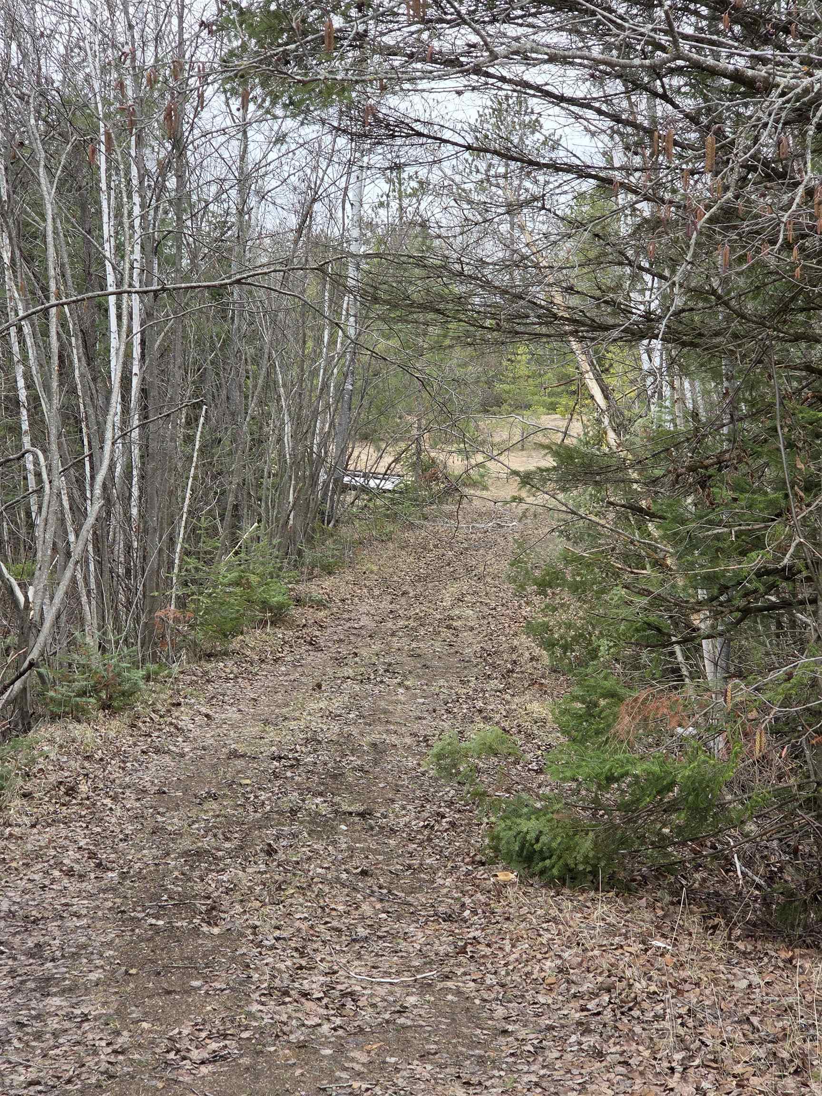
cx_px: 411
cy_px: 548
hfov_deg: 21.3
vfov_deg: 28.2
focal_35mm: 69
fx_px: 2185
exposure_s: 1/149
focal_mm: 7
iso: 25
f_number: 2.4
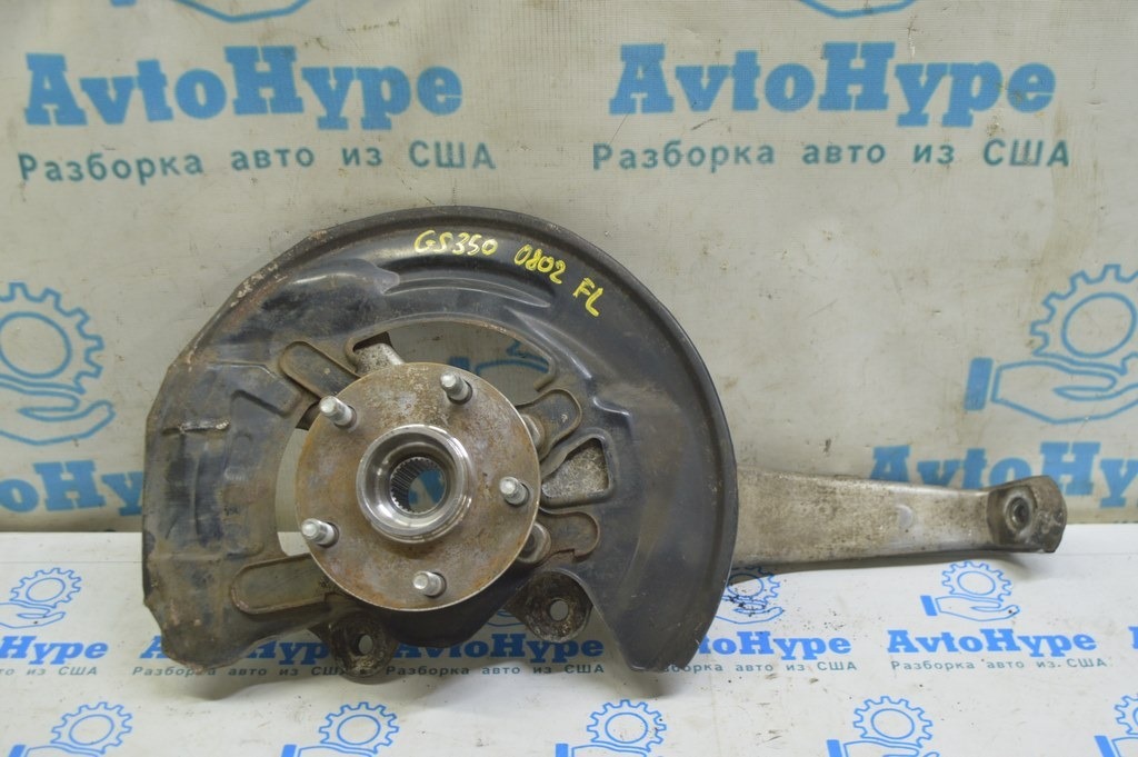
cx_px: 569
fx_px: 1327
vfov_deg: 31.8
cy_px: 378
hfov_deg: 46.4
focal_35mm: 42
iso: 400
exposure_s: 1/20
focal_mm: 28
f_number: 5.6
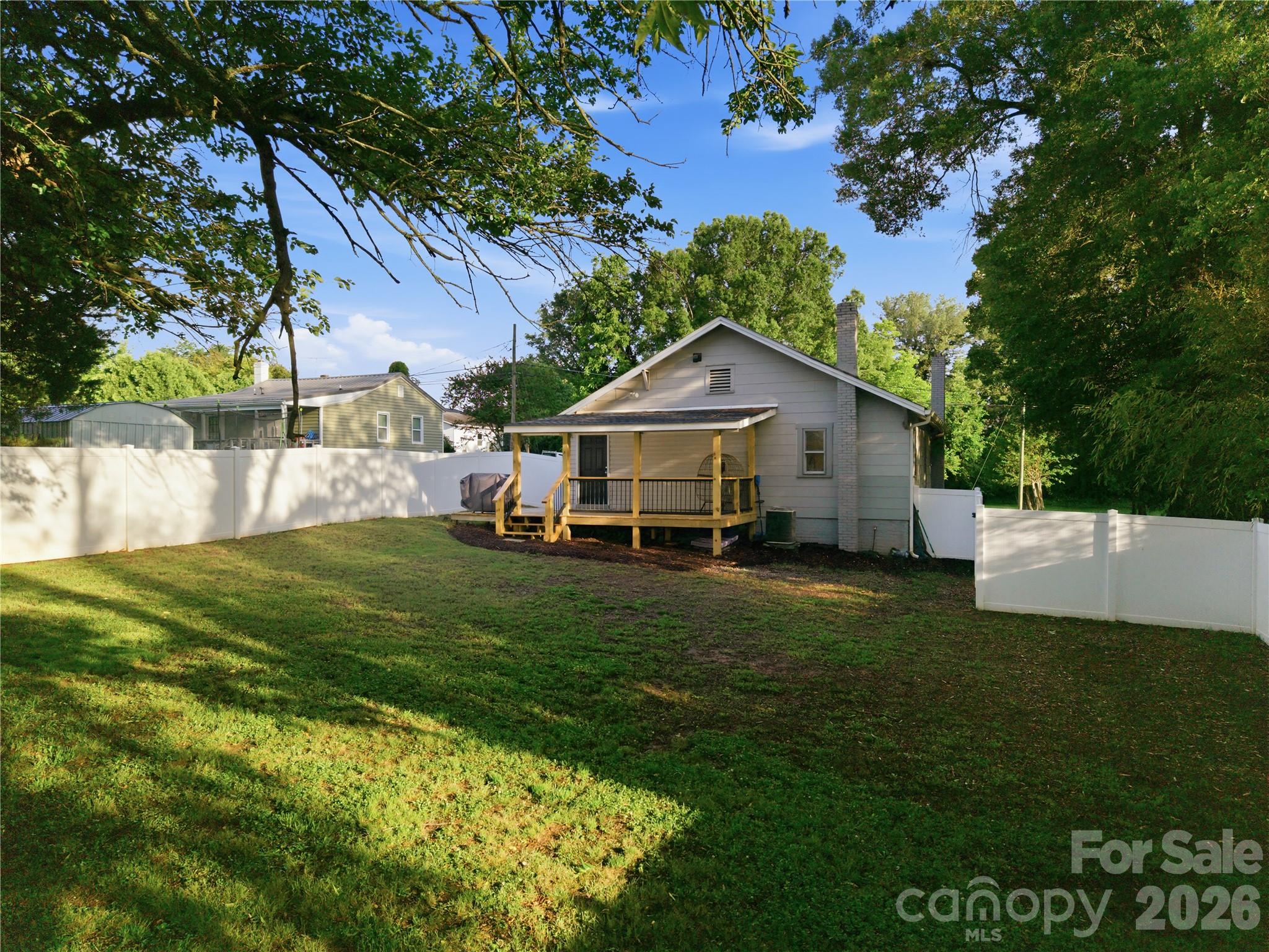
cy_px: 476
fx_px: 880
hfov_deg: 71.6
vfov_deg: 56.8
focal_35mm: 24
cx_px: 634
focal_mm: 8.7
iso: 280
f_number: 1.8
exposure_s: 1/80
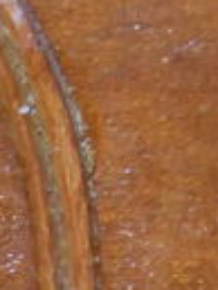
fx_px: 7000
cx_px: -252
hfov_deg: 1.8
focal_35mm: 835
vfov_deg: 2.4
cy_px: 569
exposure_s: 1/60
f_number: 8
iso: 400
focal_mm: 24.2
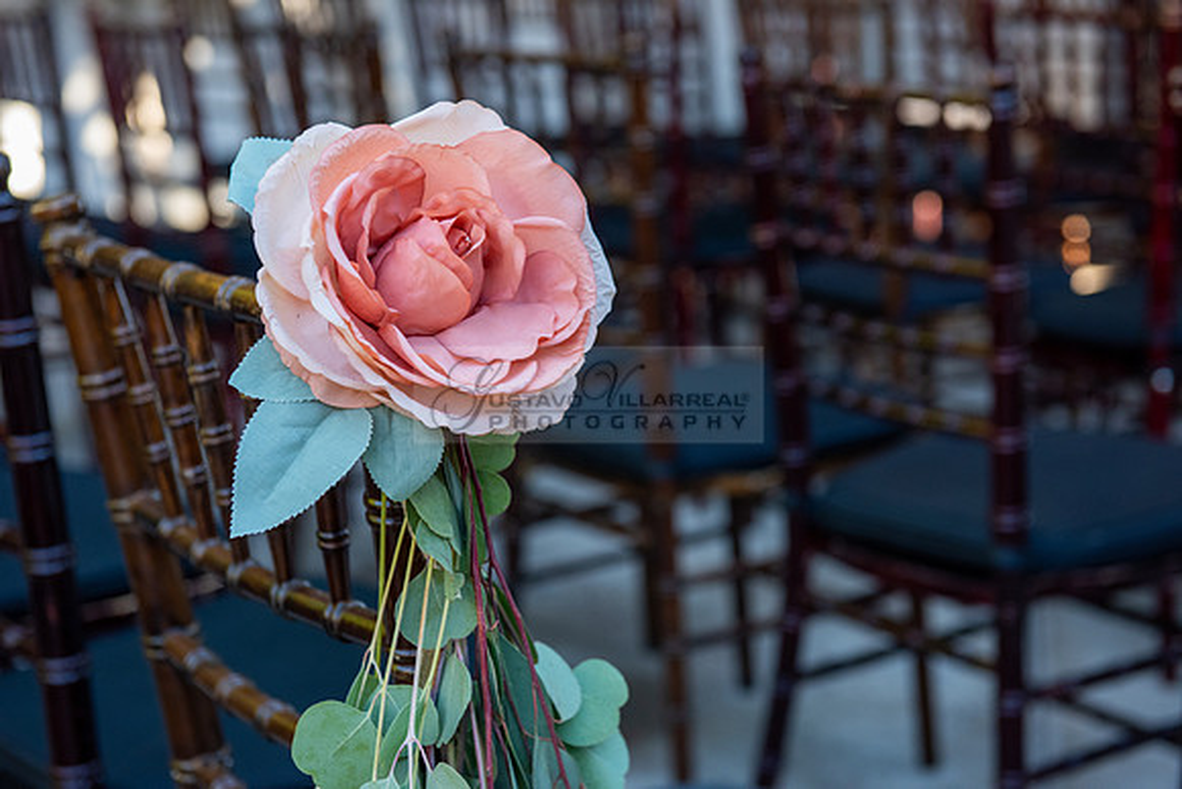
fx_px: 2299
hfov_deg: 28.8
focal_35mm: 70
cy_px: 394
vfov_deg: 19.5
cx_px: 591
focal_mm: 70
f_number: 5.6
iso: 1000
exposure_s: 1/250
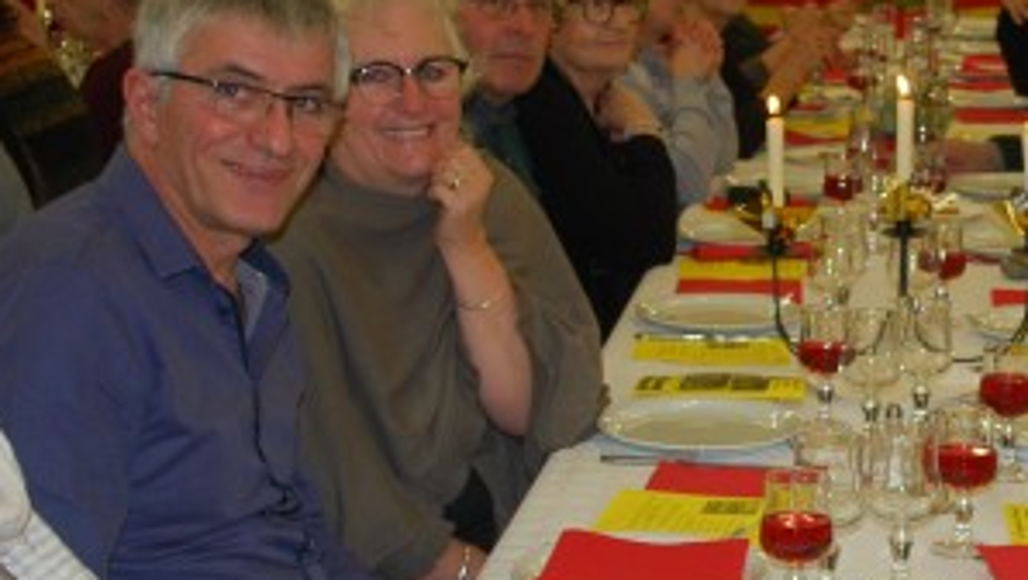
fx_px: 2536
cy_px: 423
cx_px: 900
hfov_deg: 22.4
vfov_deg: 13.0
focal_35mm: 93
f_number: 4
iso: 200
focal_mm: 22
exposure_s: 1/60
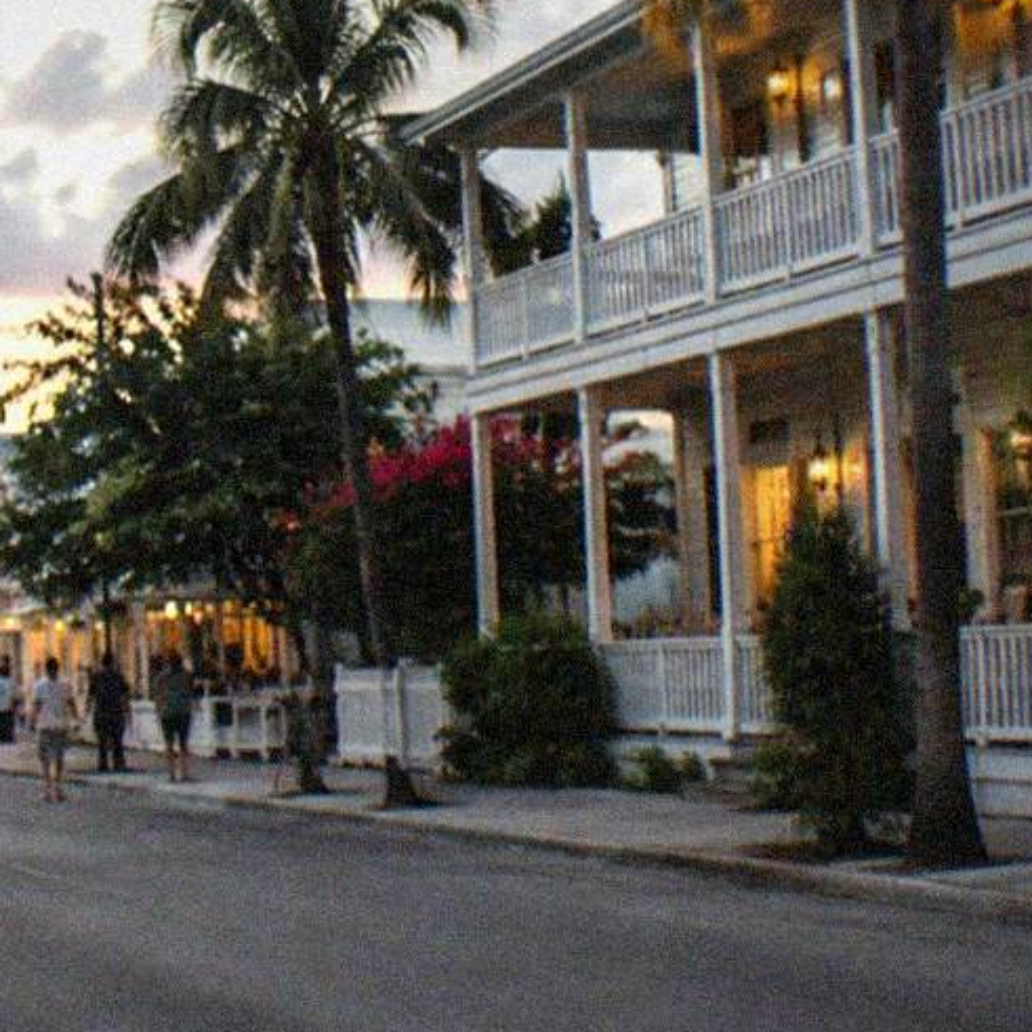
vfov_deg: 14.4
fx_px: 4081
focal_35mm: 121
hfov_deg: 14.3
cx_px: 126
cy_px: 601
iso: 2500
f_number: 2.8
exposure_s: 1/80
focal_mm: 70
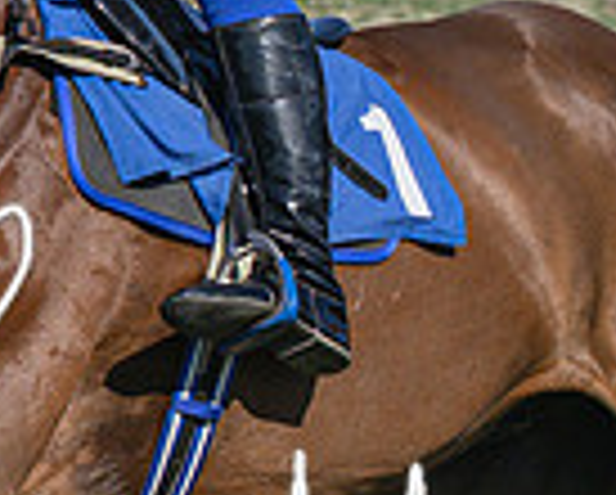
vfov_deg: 2.3
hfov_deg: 2.9
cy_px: 235
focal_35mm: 662
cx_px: 338
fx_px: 12086
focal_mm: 70
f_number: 4
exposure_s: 1/3200
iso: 200
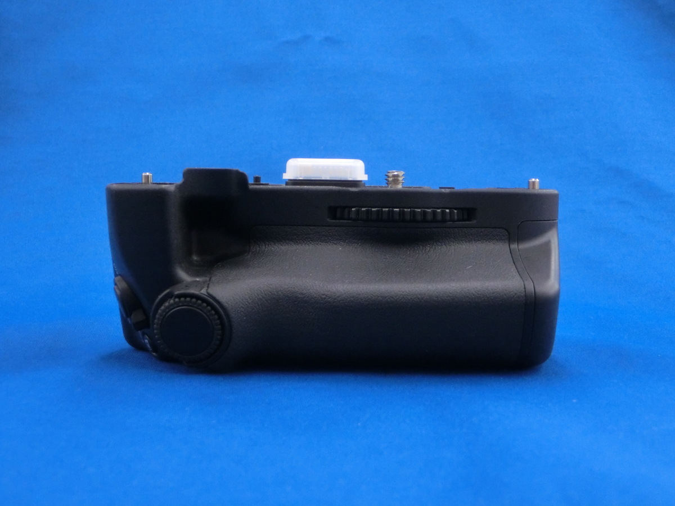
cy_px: 253
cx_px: 338
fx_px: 975
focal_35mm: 50
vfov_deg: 29.1
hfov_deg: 38.2
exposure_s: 1/125
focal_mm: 9.16
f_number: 4.3
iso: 640
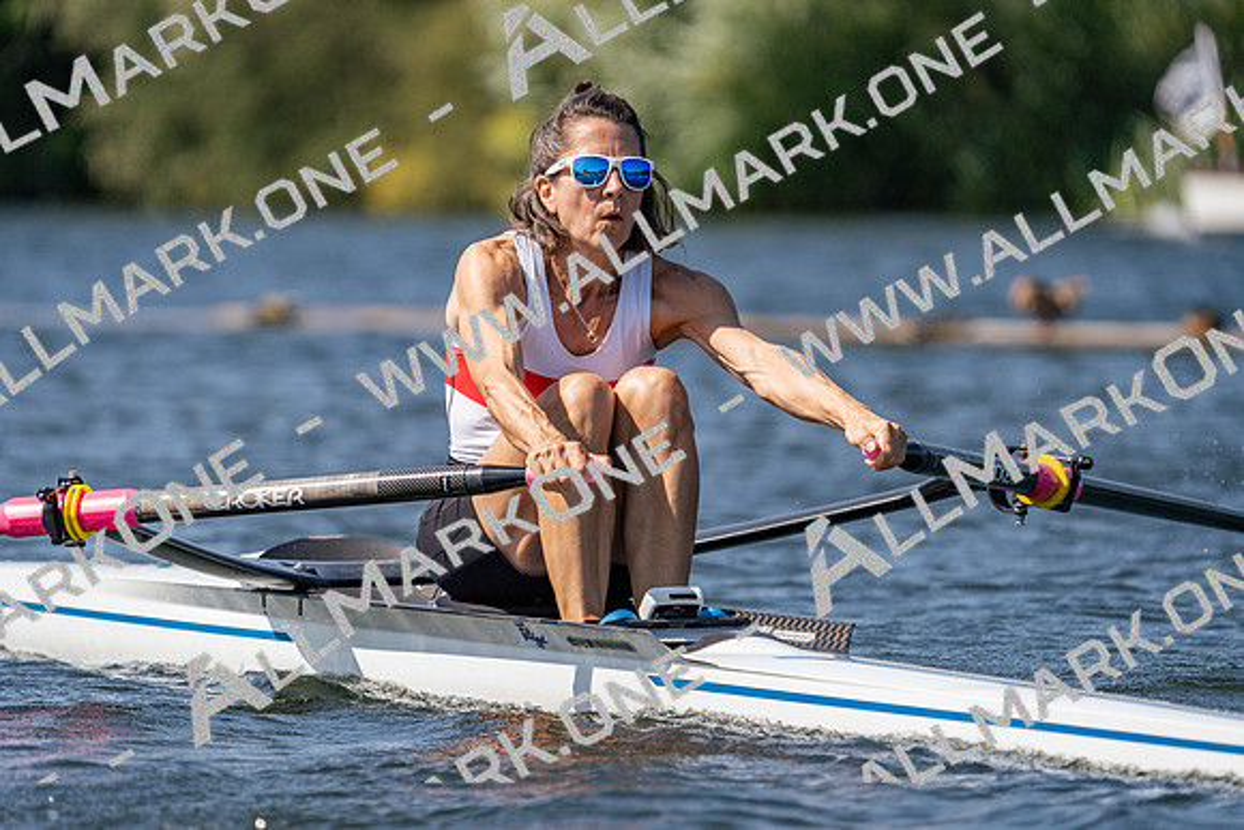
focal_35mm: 411
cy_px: 415
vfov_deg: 3.3
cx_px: 622
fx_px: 14205
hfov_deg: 5.0
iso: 250
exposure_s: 1/2000
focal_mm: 411
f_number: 6.3
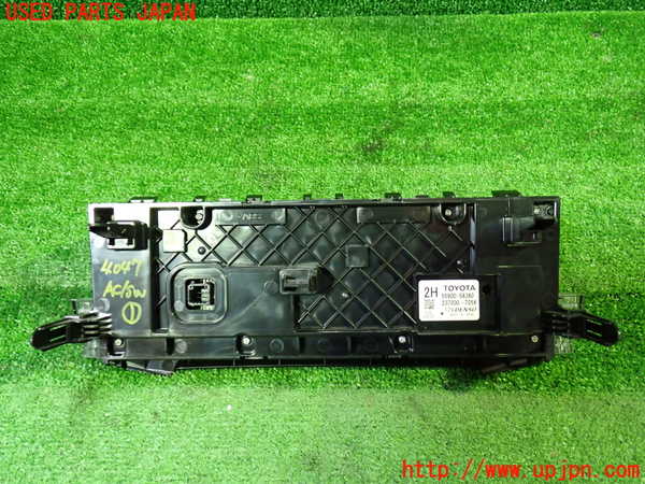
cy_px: 242
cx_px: 322
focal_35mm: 30
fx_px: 559
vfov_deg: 46.8
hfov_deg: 60.0
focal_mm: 5.4
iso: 640
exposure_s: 1/30
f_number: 2.3
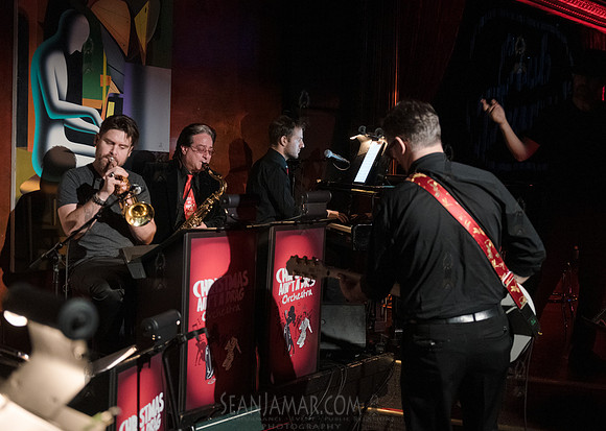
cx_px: 302
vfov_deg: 27.9
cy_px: 232
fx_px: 869
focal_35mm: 51
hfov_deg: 38.4
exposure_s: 1/200
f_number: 2.8
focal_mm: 45
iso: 4000
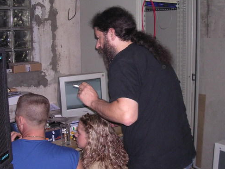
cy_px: 86
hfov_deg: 38.2
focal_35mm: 50
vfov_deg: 29.1
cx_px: 109
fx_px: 325
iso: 250
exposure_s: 1/60.1
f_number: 2.8
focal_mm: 5.8
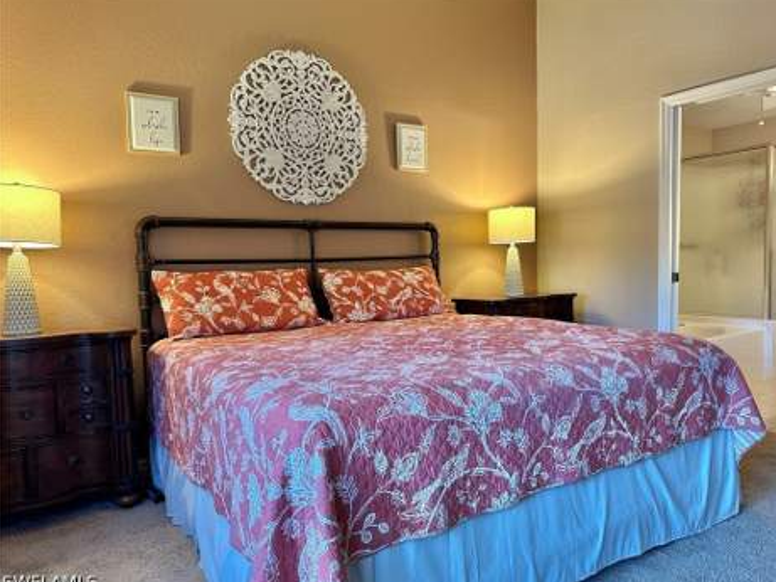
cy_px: 293
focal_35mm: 25
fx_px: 561
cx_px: 402
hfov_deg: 69.4
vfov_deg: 54.9
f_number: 1.78
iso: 200
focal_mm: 6.86
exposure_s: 1/60
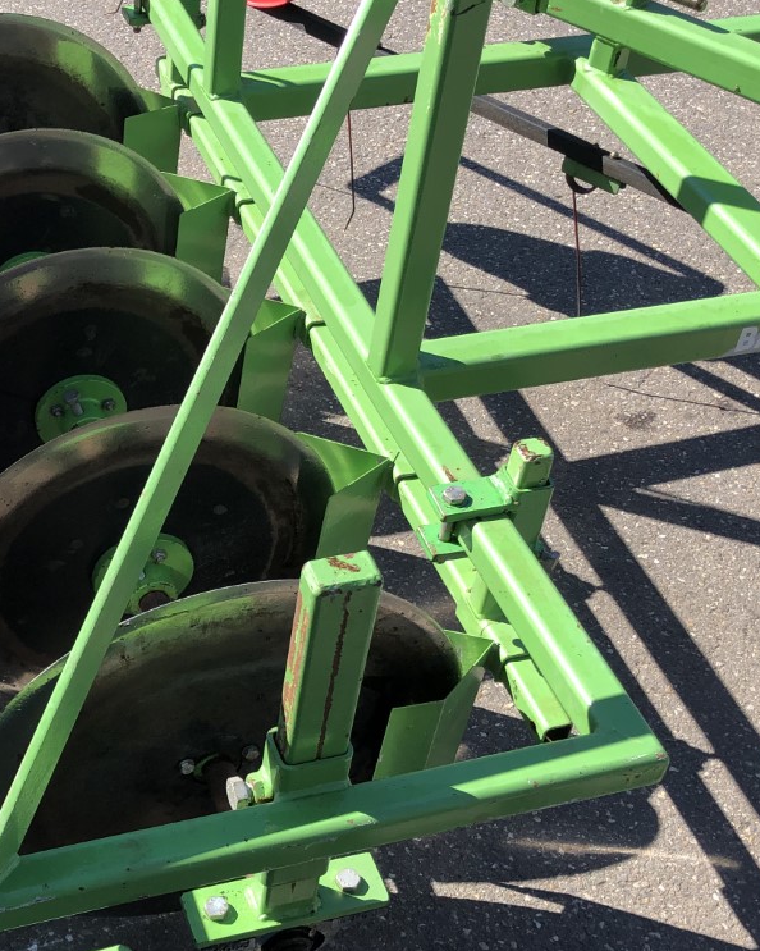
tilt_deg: -43.2
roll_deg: +1.1
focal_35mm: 53
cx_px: 119
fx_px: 1491
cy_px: 540
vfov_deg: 35.3
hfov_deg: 27.8
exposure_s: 1/592
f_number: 1.8
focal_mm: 4
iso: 20
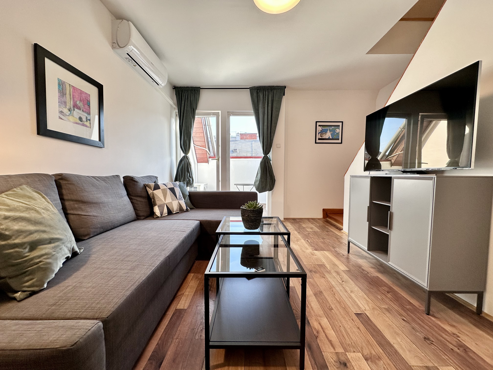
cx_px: 246
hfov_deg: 102.1
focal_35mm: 14
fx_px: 199
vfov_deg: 85.7
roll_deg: -0.3
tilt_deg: -2.6
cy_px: 185
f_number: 2.2
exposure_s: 1/100
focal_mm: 2.22
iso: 40
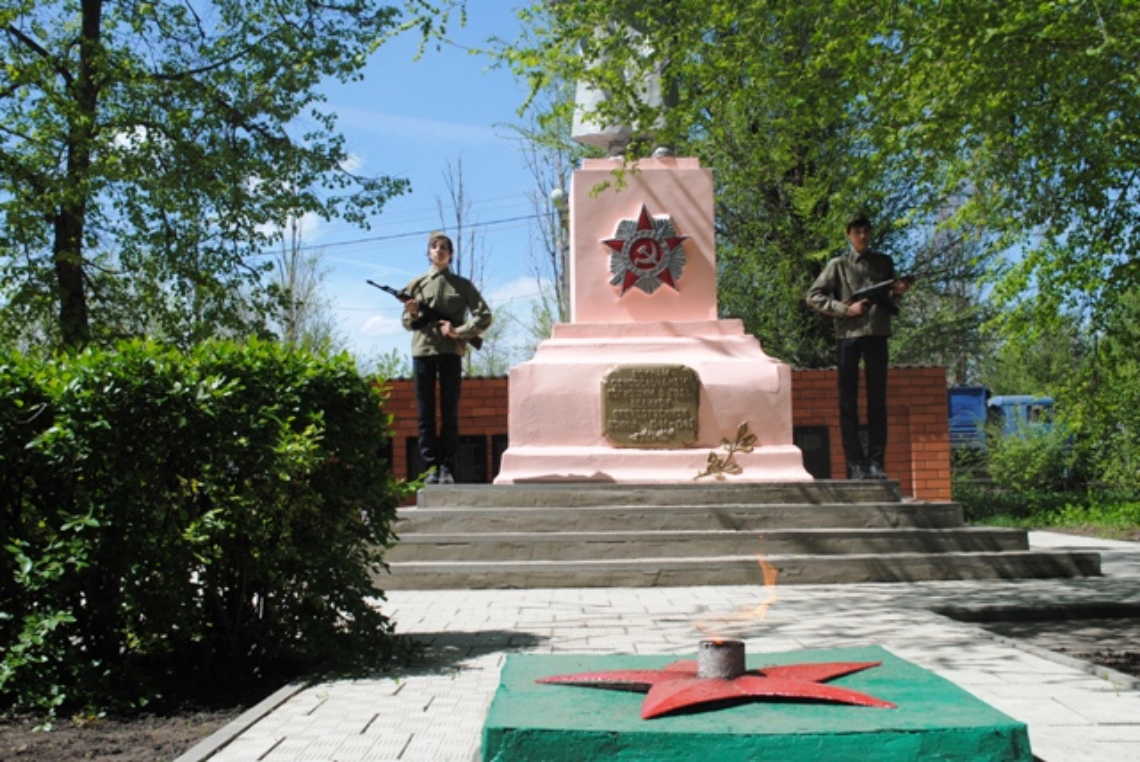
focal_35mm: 42
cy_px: 381
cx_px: 570
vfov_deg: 32.0
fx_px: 1331
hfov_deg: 46.4
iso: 100
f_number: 8
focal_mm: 28
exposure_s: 1/250
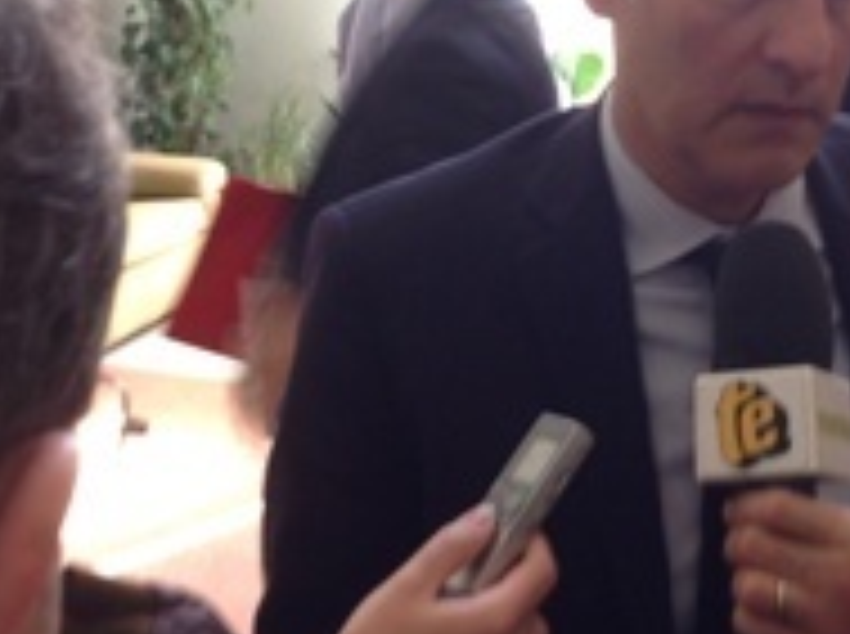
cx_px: 603
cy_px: 209
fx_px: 1814
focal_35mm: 74
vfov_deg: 19.8
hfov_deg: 26.1
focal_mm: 4.28
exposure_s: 1/17
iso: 80
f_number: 2.4
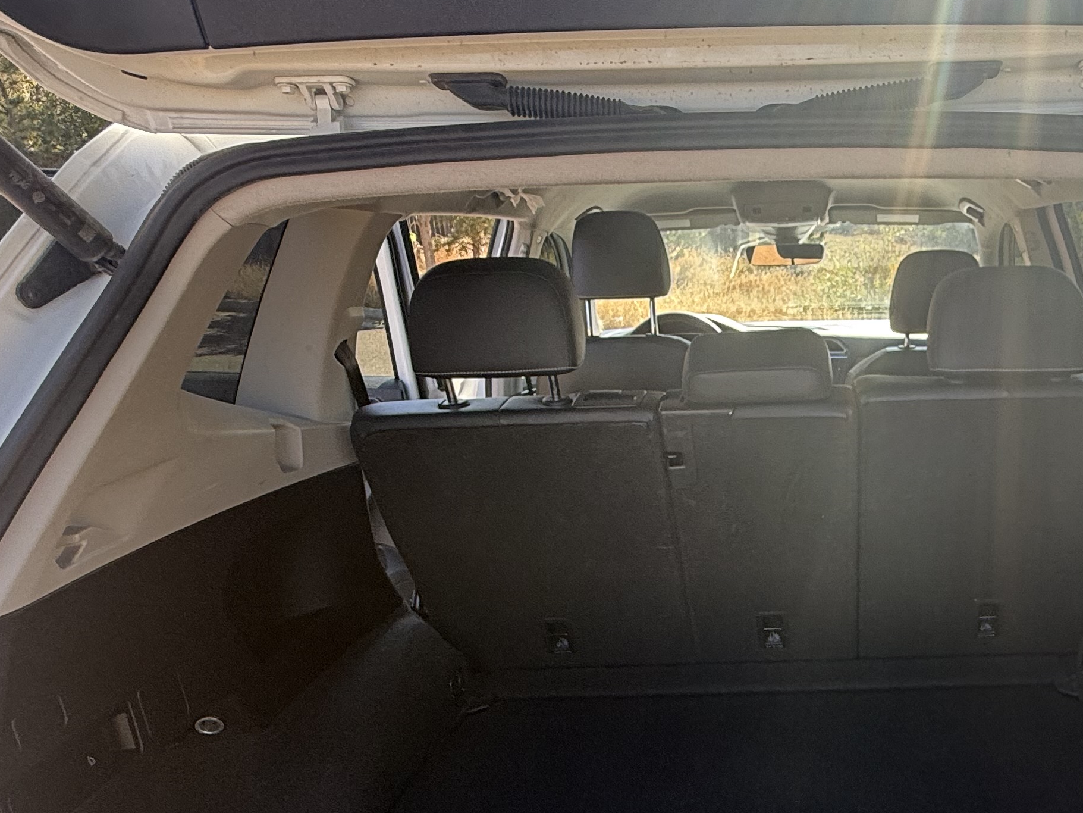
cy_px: 605
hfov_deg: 55.1
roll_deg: +0.0
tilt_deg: -21.8
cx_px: 832
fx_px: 970
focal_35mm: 31
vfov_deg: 44.0
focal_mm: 2.22
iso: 64
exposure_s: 1/146
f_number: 2.2
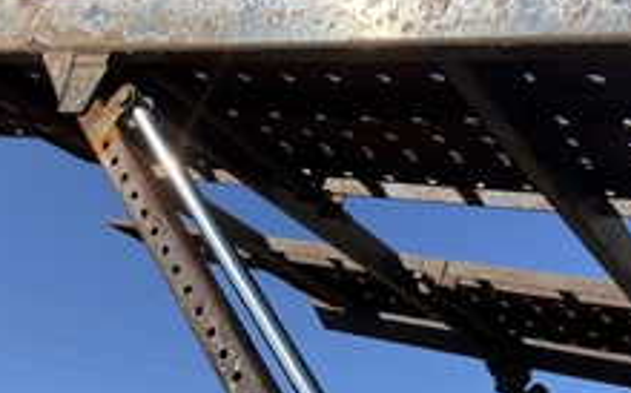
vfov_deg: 22.4
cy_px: 370
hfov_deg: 36.3
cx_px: 330
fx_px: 962
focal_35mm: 56
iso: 25
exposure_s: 1/1675
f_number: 1.8
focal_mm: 3
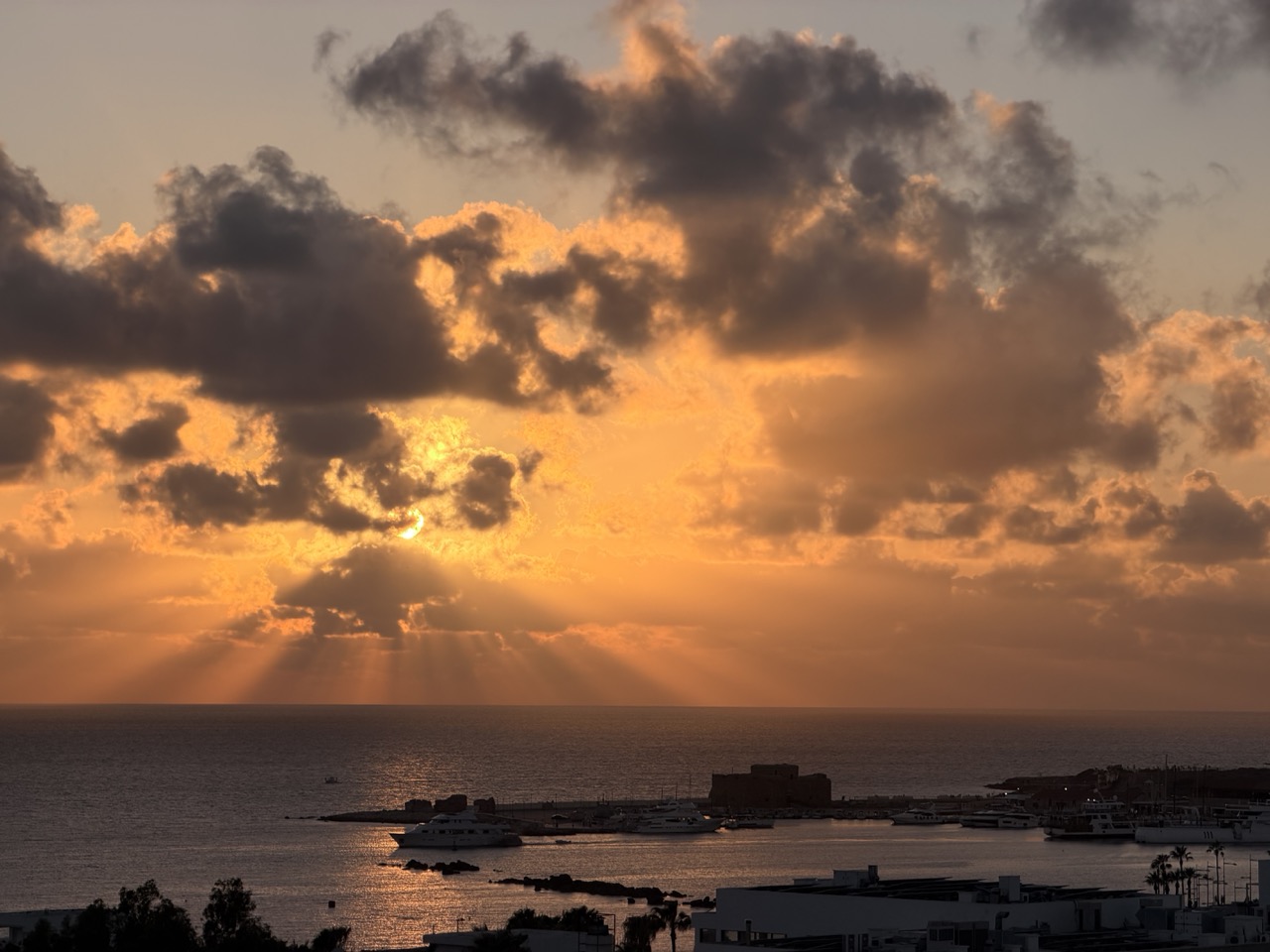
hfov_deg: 19.6
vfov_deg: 14.8
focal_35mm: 100
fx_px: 3669
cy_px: 476
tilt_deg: +2.7
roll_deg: -0.1
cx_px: 635
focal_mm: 16.89
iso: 25
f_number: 2.8
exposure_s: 1/1312
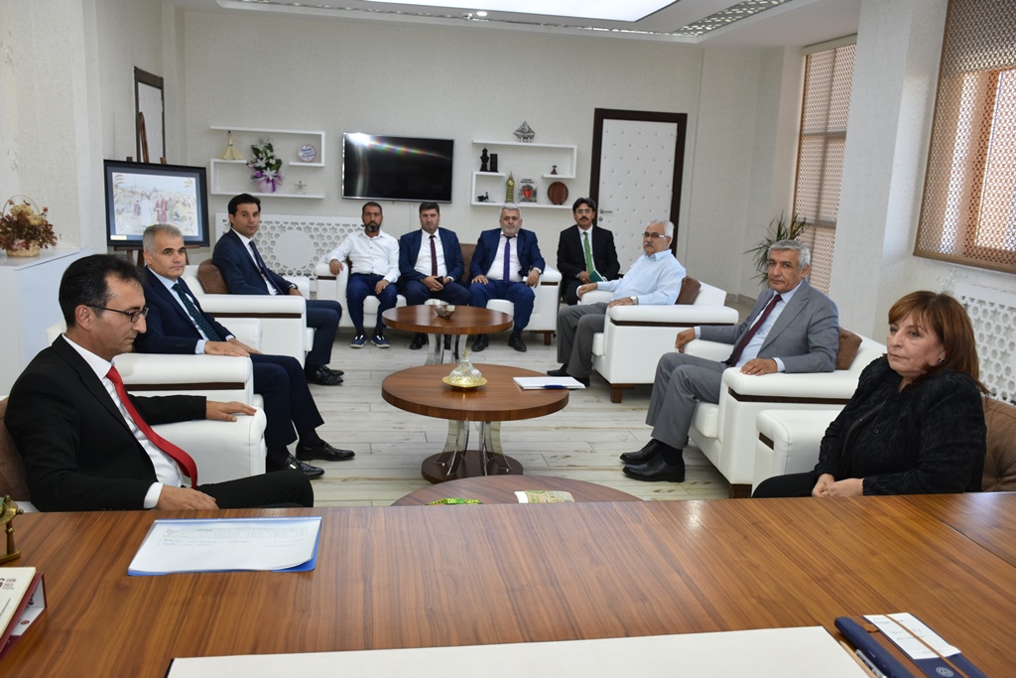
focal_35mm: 30
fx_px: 847
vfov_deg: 43.6
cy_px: 339
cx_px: 508
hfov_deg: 61.9
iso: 360
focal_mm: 20
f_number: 4
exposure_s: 1/60
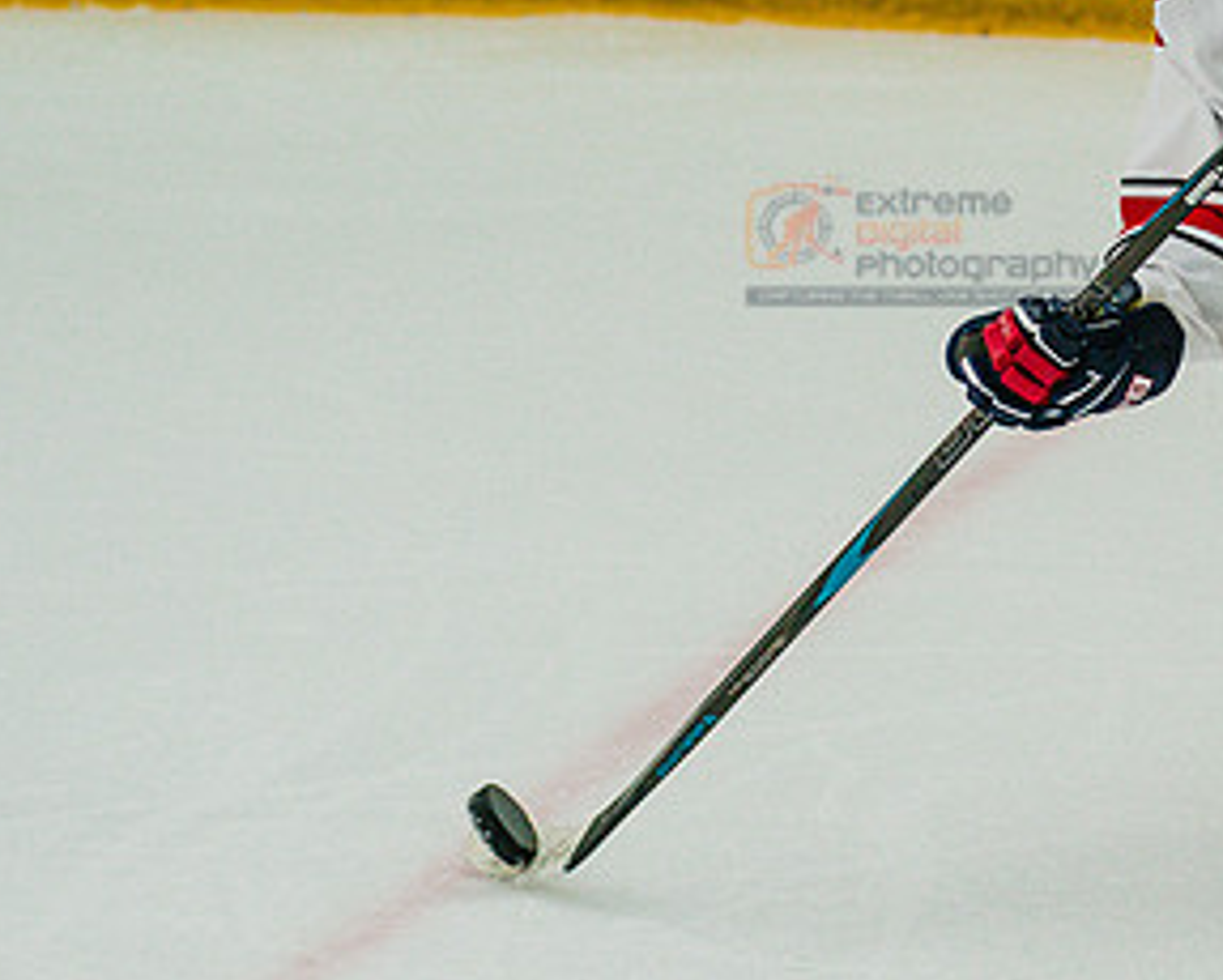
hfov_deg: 5.3
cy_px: 184
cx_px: 1384
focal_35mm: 361
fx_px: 13076
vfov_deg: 4.3
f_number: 4
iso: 1600
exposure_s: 1/3200
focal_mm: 132
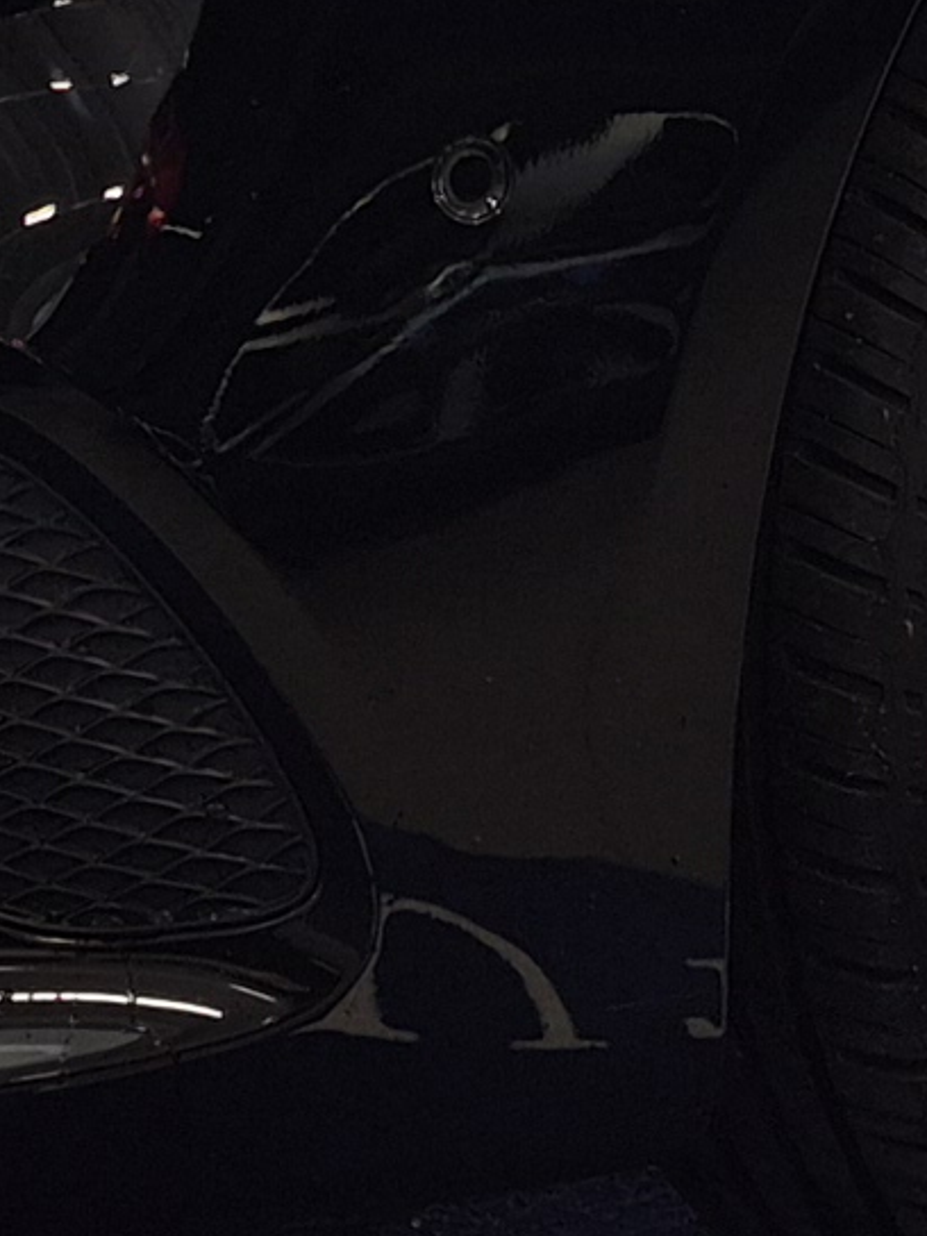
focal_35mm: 169
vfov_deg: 11.2
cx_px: 652
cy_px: -693
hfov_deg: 8.8
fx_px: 6034
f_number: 1.8
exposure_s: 1/100
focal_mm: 5.4
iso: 25
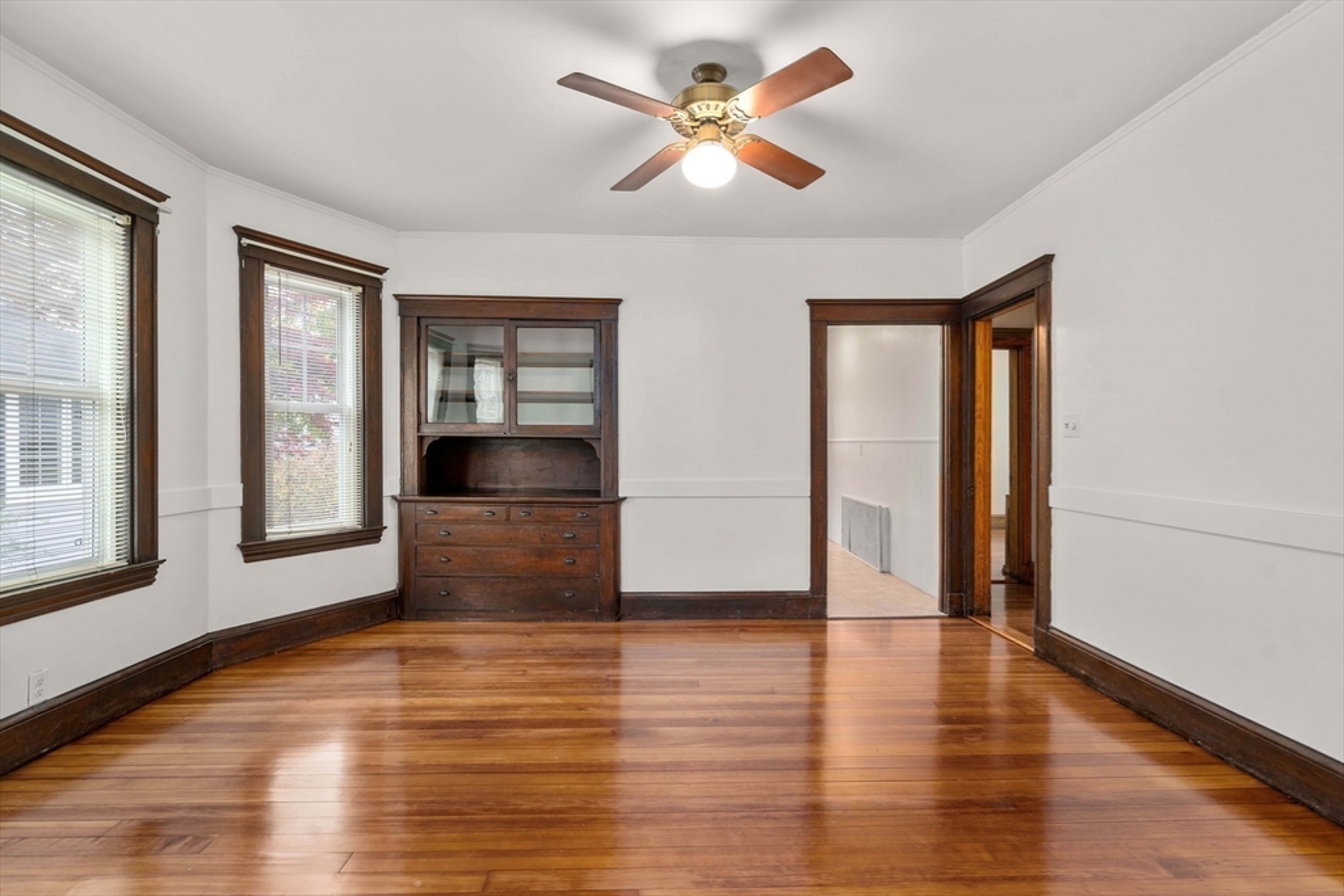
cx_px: 672
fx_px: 597
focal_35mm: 16
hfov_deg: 96.7
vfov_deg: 73.8
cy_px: 448
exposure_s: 1/1.67
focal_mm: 16
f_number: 7.1
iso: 320
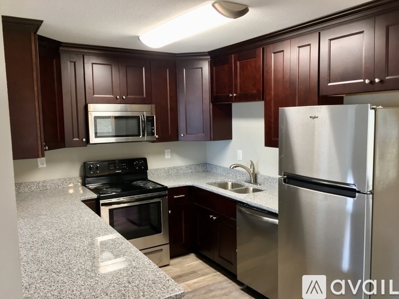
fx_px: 334
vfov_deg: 48.2
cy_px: 150
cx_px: 200
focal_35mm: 29
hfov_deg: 61.7
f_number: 2.2
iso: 80
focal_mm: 4.15
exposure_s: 1/30
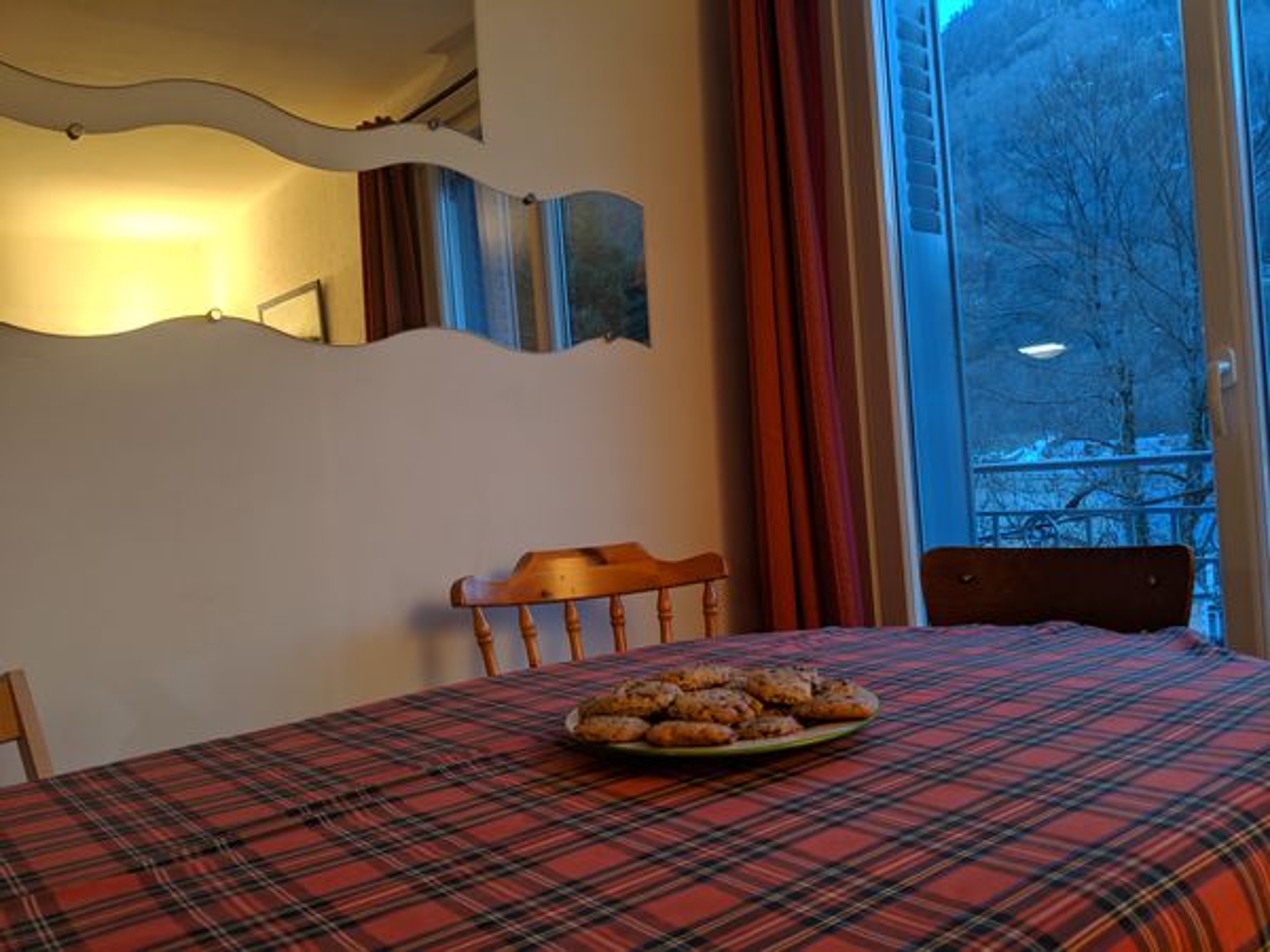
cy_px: 476
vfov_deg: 51.4
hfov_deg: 65.3
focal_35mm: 27
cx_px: 635
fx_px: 991
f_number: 1.8
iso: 77
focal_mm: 4.44
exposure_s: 1/49.9
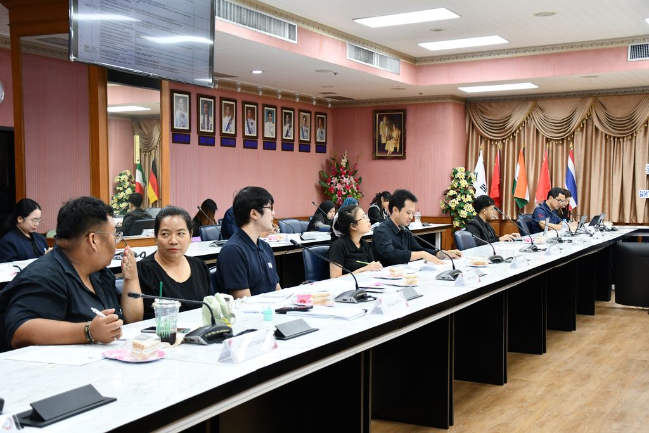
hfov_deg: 43.6
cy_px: 216
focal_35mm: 45
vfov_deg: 29.9
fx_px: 811
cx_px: 324
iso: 1100
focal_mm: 30
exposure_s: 1/125
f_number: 4
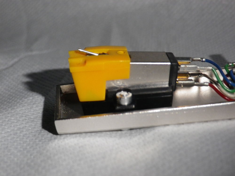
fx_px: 414
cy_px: 88
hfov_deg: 31.7
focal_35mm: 61
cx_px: 118
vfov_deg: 24.0
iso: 400
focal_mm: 10.9
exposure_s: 1/60
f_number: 9.1
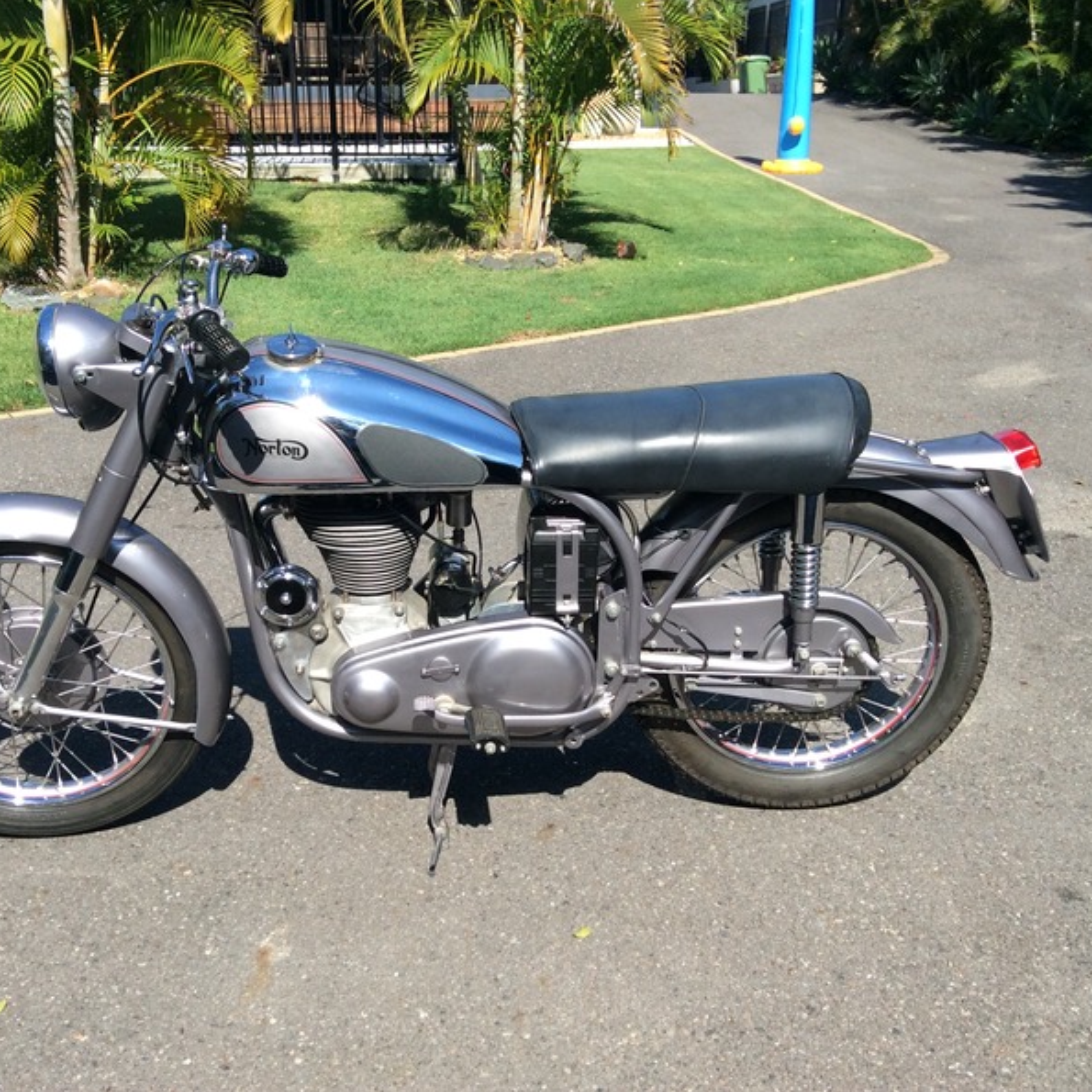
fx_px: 1356
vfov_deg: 43.9
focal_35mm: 38
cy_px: 547
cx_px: 494
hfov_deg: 43.8
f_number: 2.4
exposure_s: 1/894
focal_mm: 3.3
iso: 32
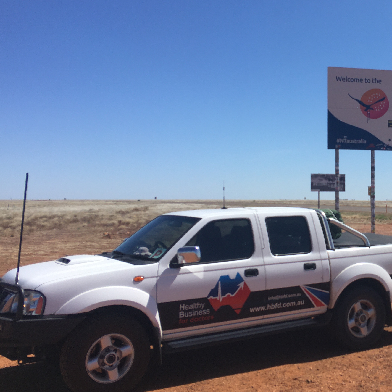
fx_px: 628
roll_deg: -0.1
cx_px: 336
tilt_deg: +1.8
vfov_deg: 34.6
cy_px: 169
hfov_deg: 33.3
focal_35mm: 49
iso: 25
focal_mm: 4.15
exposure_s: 1/2564
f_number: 2.2
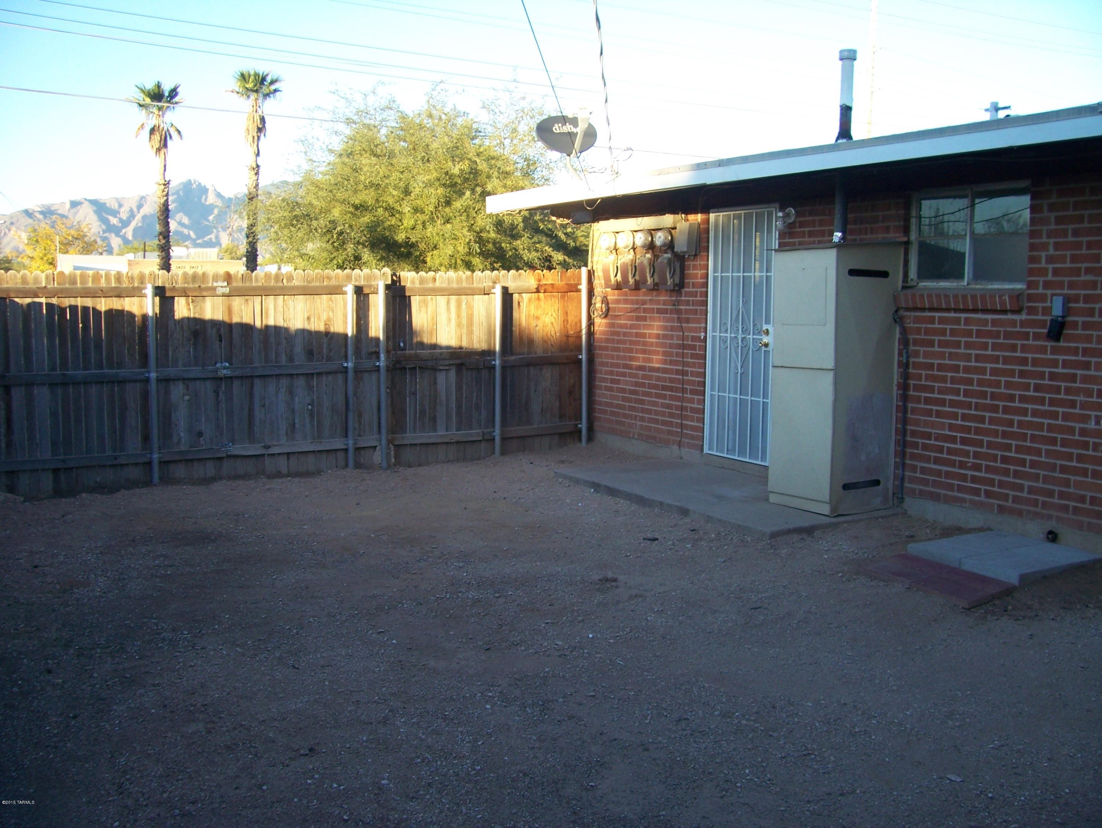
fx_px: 1083
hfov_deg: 53.9
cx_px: 551
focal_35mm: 34
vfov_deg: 41.8
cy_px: 414
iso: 80
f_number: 2.7
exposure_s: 1/200
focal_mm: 5.6
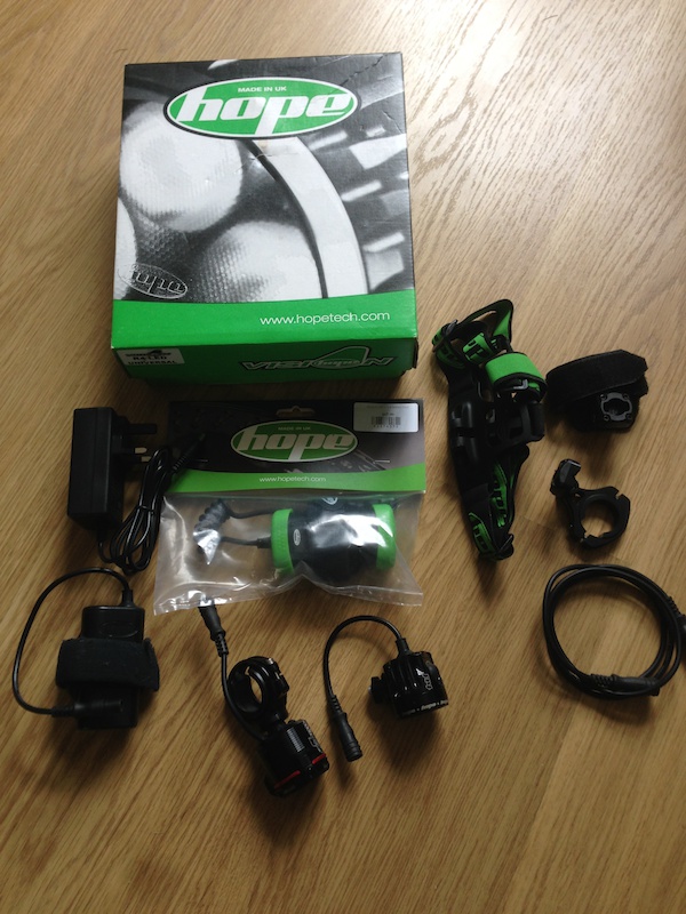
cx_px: 343
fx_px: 872
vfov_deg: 55.4
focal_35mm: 33
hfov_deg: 42.9
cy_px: 457
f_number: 2.4
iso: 50
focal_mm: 4.12
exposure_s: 1/24
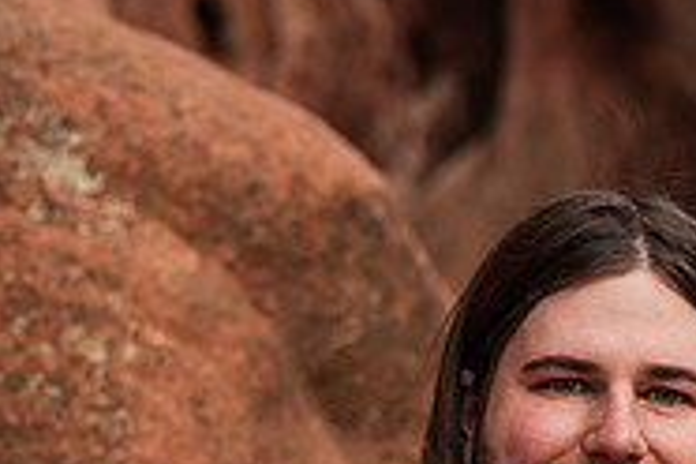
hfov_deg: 13.1
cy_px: 580
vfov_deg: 8.7
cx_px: 539
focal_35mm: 156
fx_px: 3016
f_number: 2.8
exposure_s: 1/320
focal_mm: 50
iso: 250
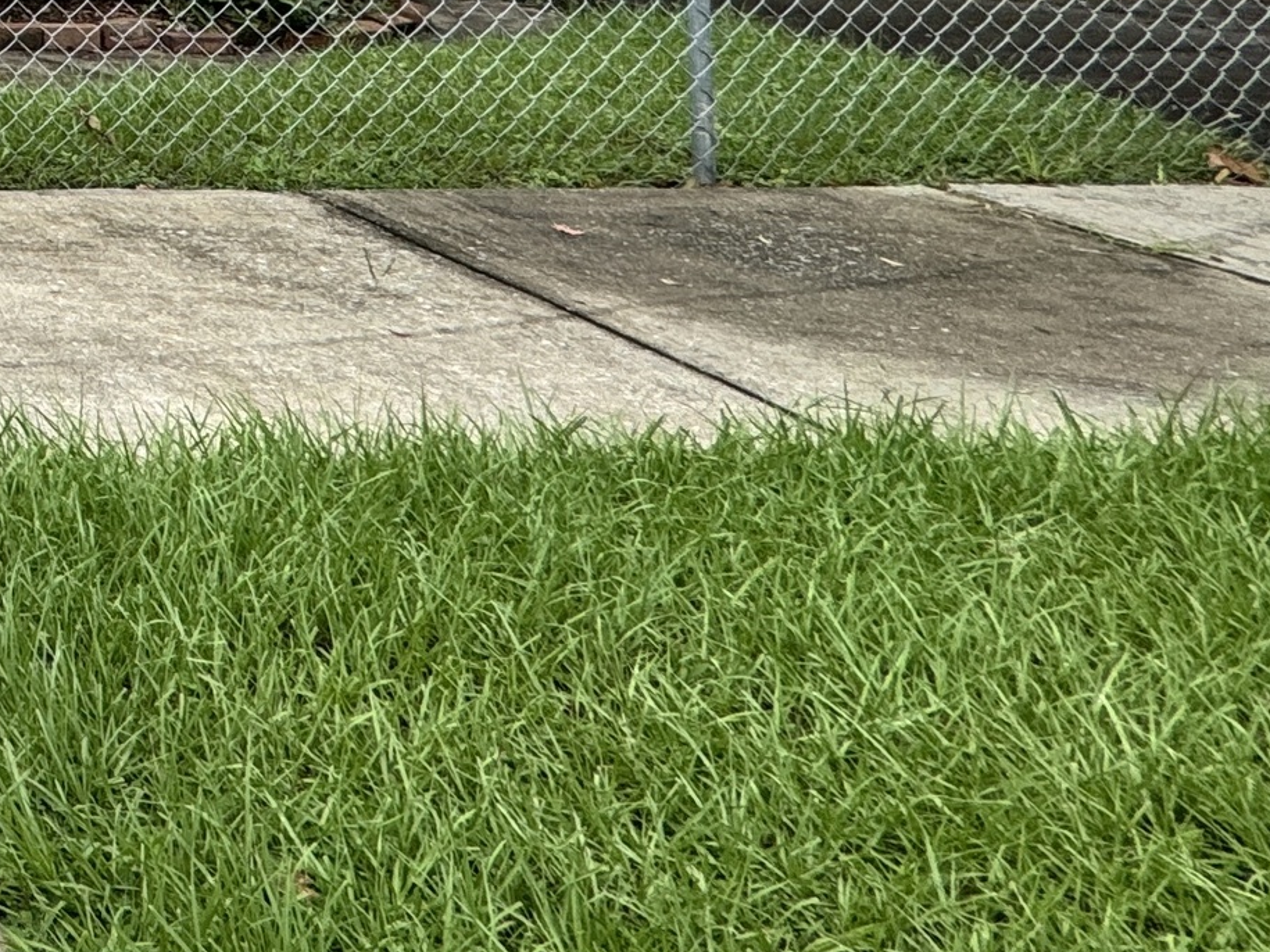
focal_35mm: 47
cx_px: -831
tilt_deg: +0.5
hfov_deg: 24.9
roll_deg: -0.4
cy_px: -346
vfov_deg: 25.6
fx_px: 1724
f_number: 2.2
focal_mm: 2.22
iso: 50
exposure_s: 1/515
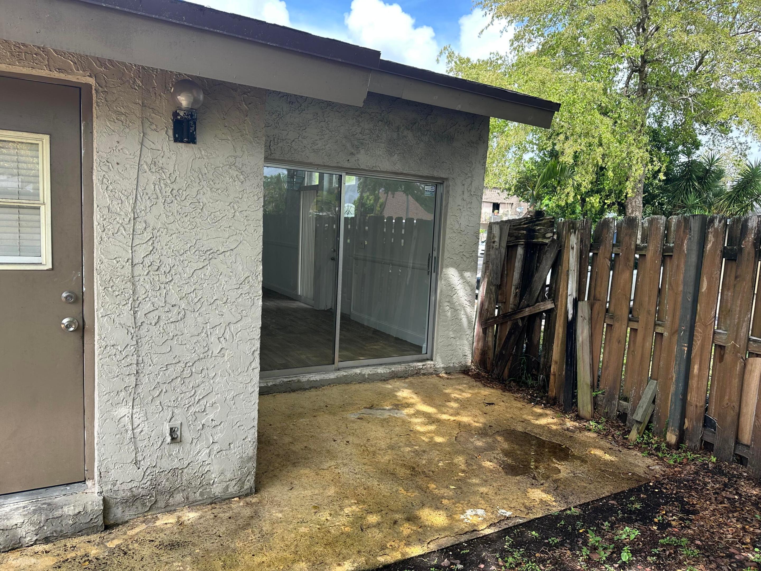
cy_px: 286
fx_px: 528
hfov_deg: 71.6
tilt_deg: -4.4
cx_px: 380
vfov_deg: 56.8
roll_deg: -2.2
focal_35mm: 24
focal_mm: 6.86
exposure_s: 1/879
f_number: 1.78
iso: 80
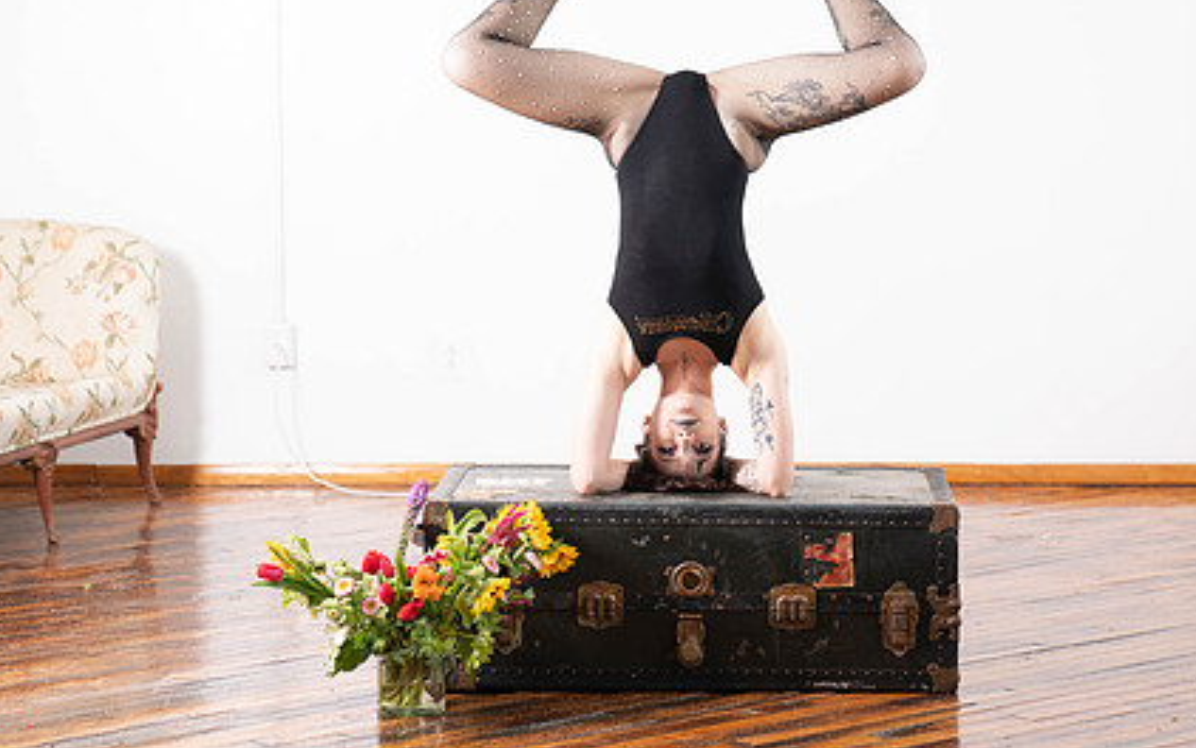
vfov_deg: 13.3
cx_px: 771
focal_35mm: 98
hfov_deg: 21.1
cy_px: 237
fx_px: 3195
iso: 320
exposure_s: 1/160
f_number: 2.8
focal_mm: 70
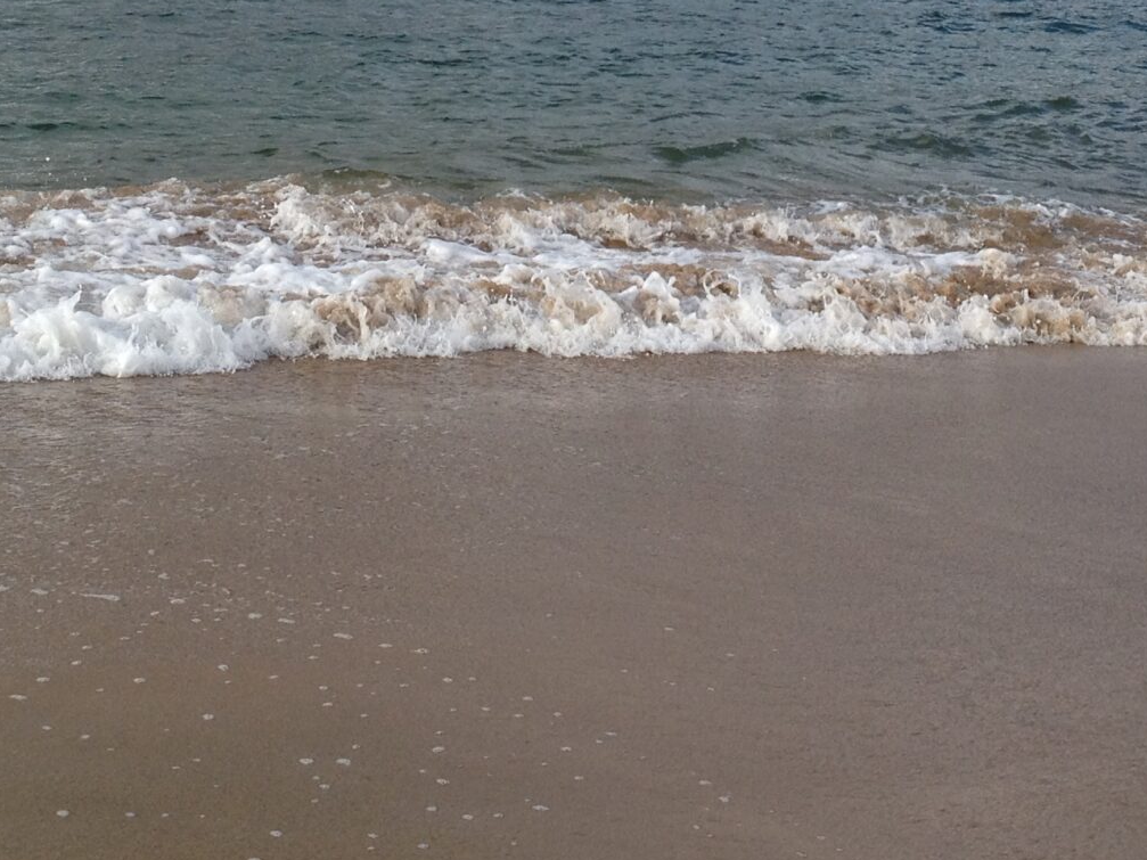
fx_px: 2949
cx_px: 706
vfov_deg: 16.1
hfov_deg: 22.0
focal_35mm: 89
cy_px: -100
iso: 64
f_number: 2.4
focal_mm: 4.28
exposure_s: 1/905
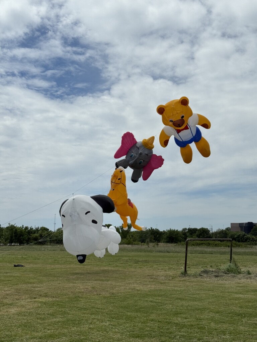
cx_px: 128
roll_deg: -1.8
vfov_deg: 39.7
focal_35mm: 48
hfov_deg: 30.3
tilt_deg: +8.0
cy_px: 171
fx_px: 475
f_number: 1.78
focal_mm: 6.76
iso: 50
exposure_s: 1/11364
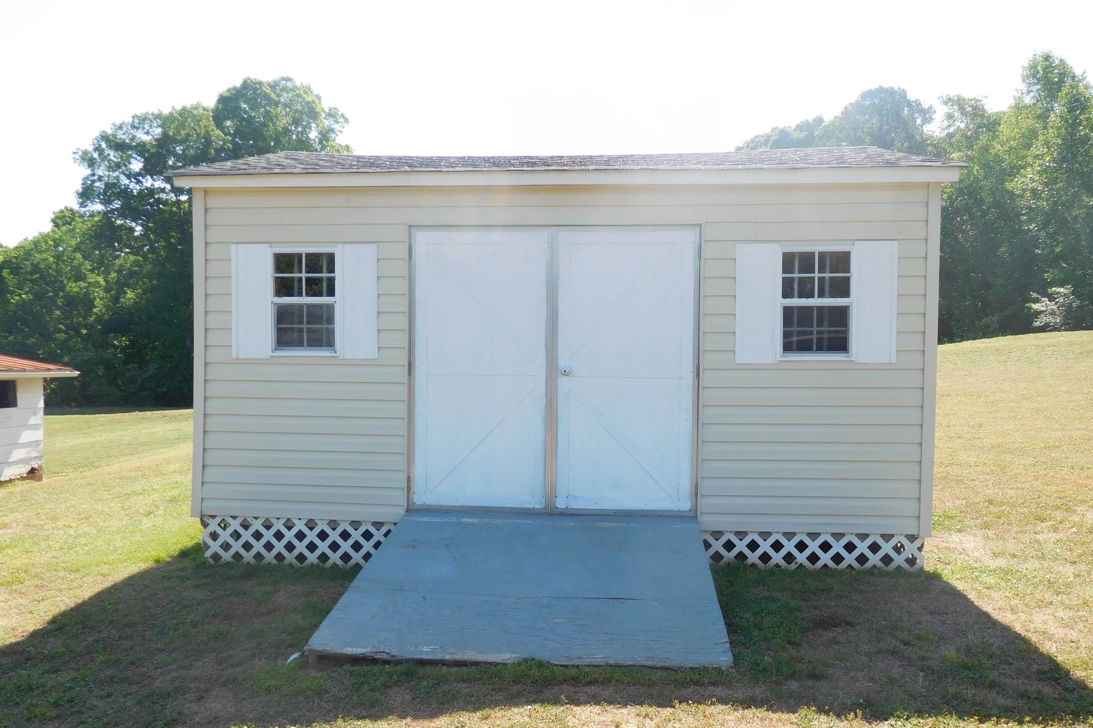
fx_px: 820
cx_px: 547
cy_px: 391
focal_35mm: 27
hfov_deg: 67.4
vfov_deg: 47.9
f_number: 3.4
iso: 125
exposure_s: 1/500
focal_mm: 4.5
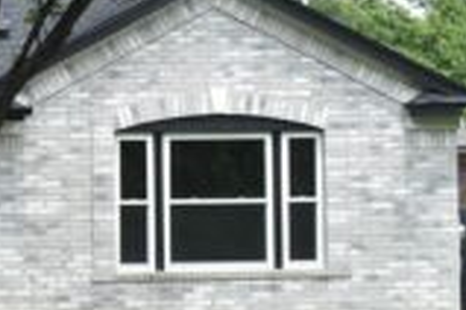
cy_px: 152
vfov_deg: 9.0
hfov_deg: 12.6
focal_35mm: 153
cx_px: -270
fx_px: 1979
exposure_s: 1/250
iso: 160
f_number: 8
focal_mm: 27
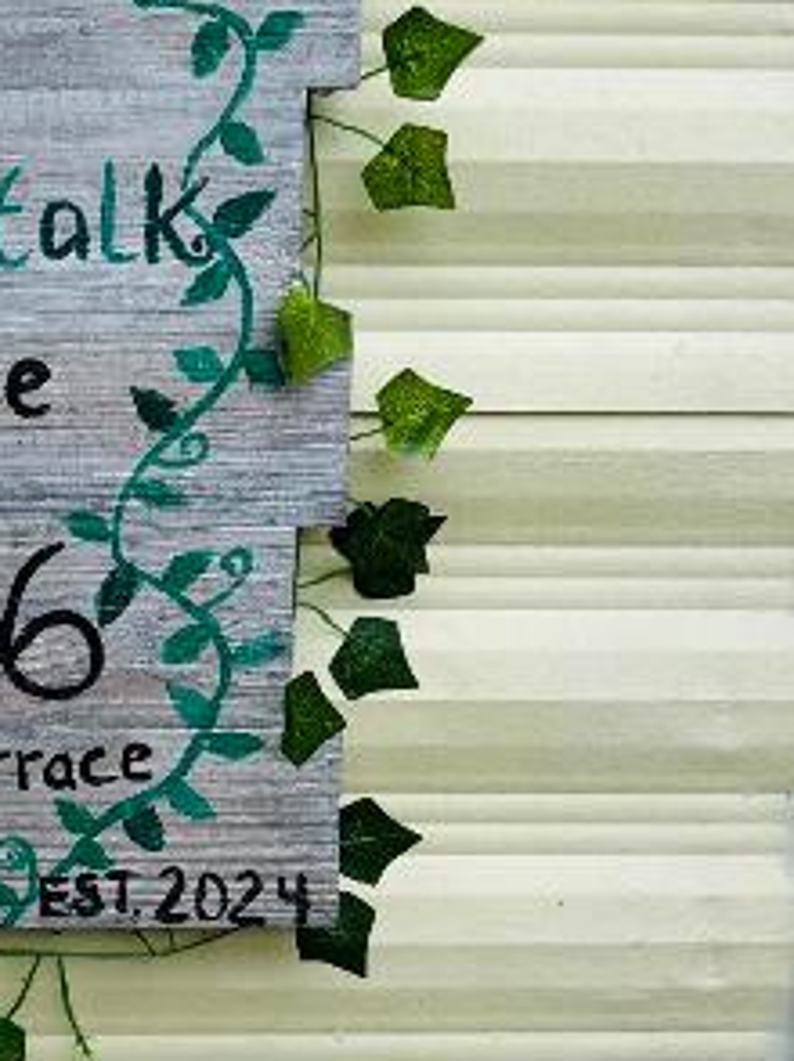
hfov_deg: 20.8
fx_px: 2083
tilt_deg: -8.2
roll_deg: -0.5
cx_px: -14
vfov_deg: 28.6
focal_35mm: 68
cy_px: 502
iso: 50
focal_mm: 5.7
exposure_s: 1/2299
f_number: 1.5
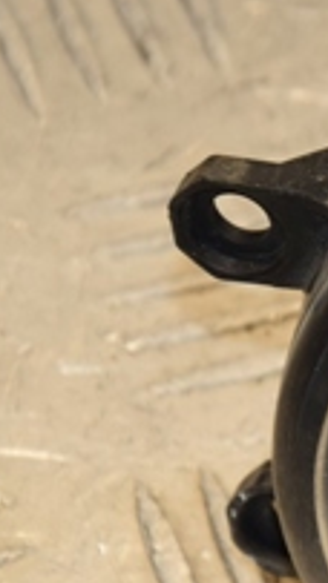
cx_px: 788
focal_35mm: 519
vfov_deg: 4.2
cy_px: 258
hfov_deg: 2.3
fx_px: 8029
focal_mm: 105
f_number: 9
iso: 800
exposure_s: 1/200
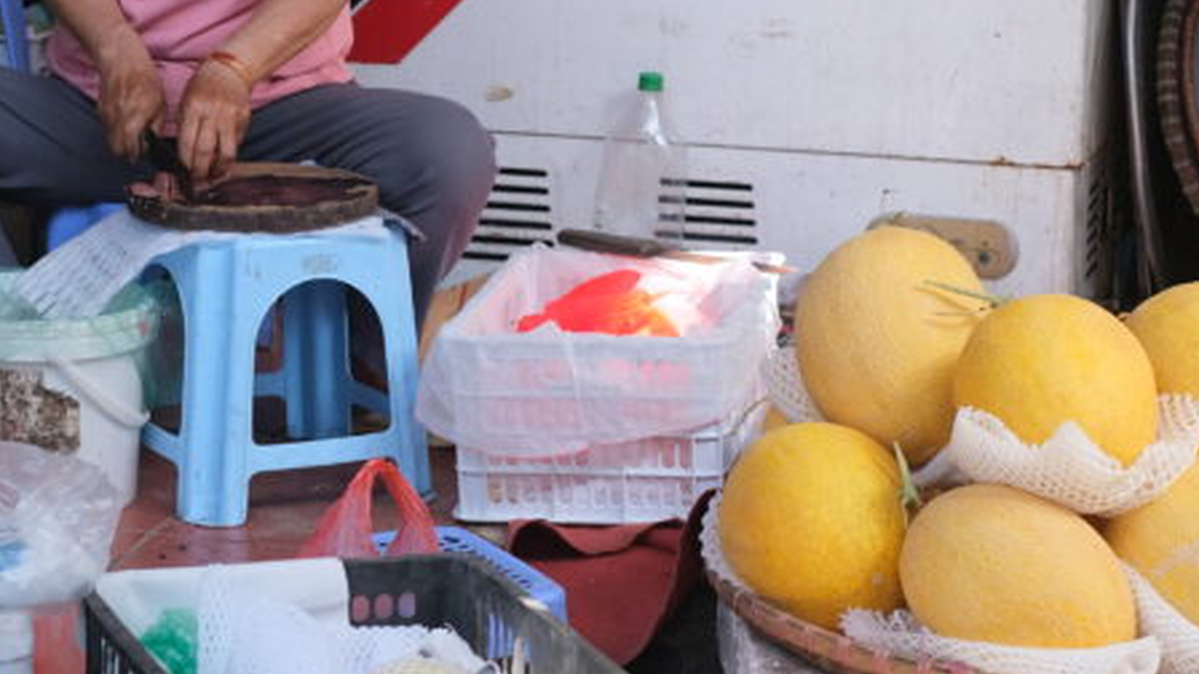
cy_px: 330
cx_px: 252
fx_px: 4038
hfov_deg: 16.8
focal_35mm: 127
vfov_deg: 9.5
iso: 320
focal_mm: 35
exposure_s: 1/340
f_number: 2.8
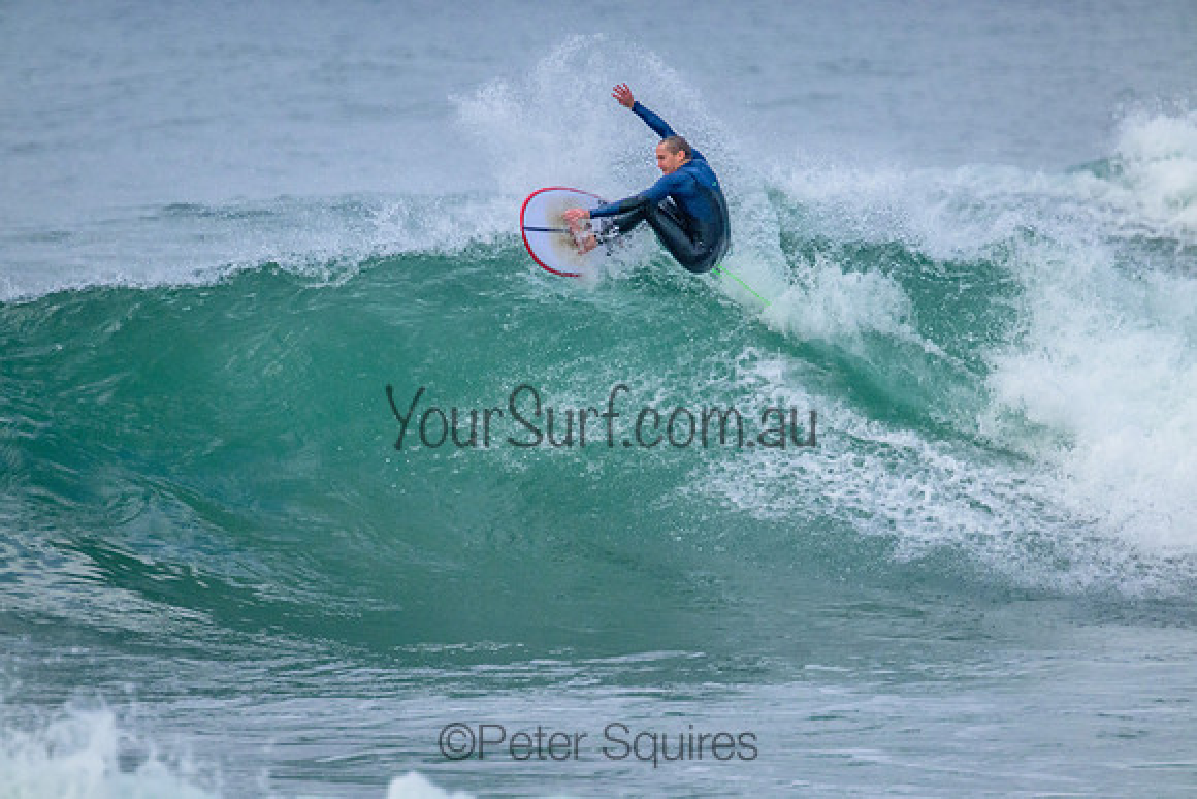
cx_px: 598
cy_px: 400
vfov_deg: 1.7
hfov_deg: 2.6
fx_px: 26605
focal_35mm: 800
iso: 3600
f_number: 11
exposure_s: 1/1600
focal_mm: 800
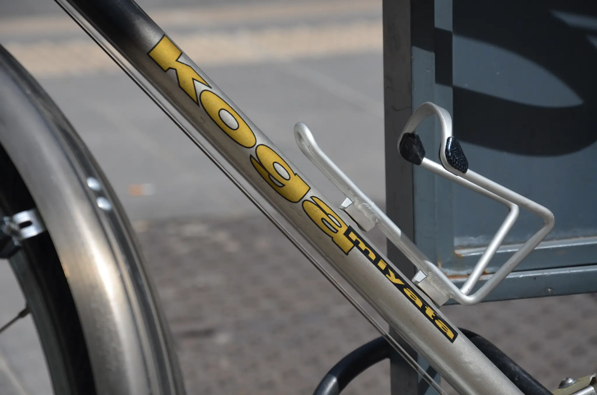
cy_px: 198
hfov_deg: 13.1
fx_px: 2606
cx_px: 298
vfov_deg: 8.7
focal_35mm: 158
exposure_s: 1/320
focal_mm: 105
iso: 100
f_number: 9
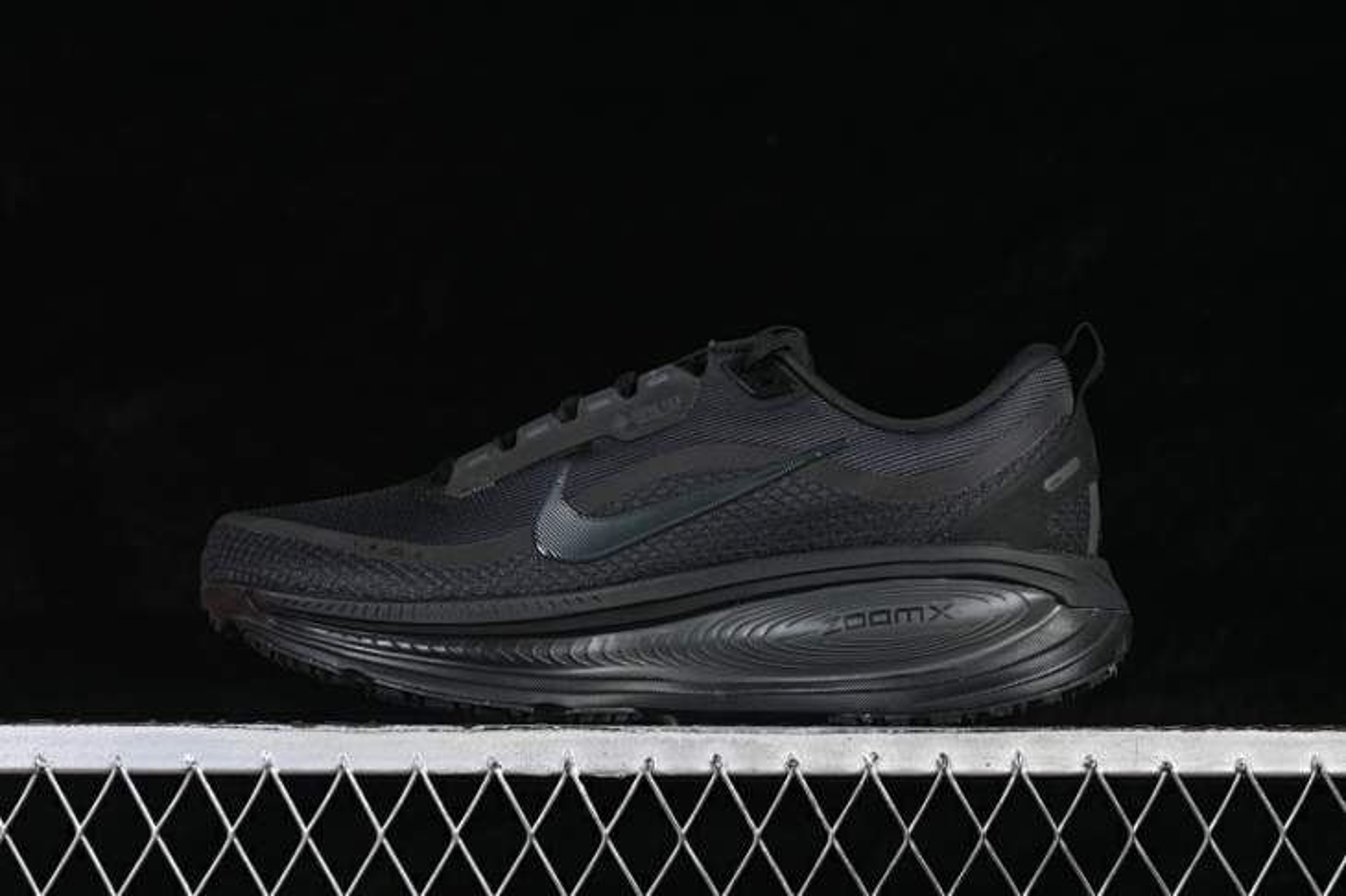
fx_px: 2803
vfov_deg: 18.2
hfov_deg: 27.0
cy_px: 448
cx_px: 673
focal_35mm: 75
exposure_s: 1/60
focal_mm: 50
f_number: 6.3
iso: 160
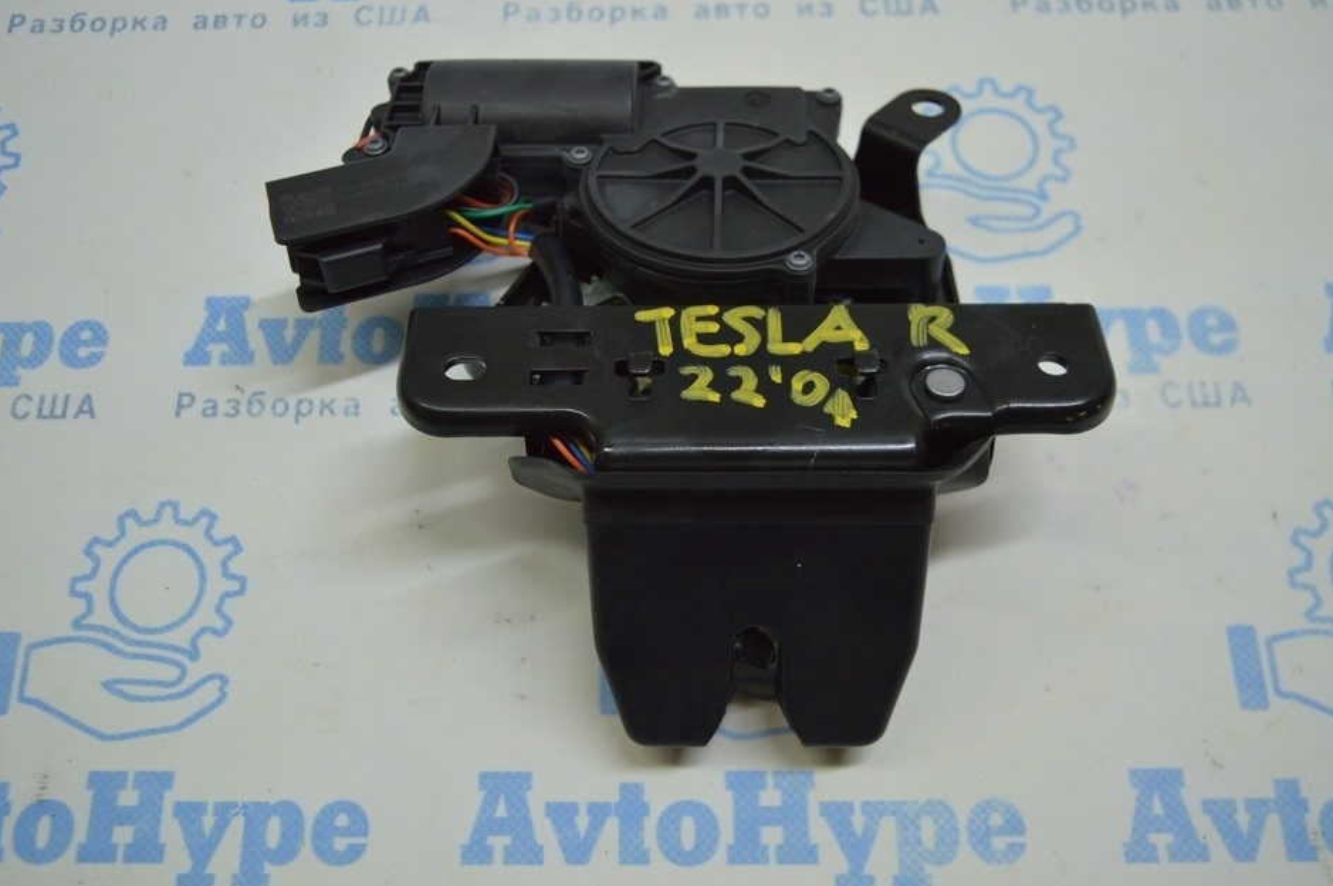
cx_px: 612
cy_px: 425
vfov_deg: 36.8
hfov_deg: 53.1
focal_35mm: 36
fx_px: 1332
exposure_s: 1/100
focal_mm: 22
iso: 400
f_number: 3.8
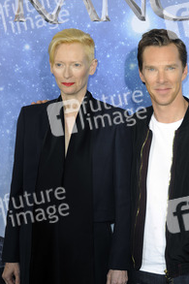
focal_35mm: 123
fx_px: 970
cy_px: 162
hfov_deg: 11.1
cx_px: 126
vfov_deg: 16.7
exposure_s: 1/200
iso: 500
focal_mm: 90
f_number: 6.3
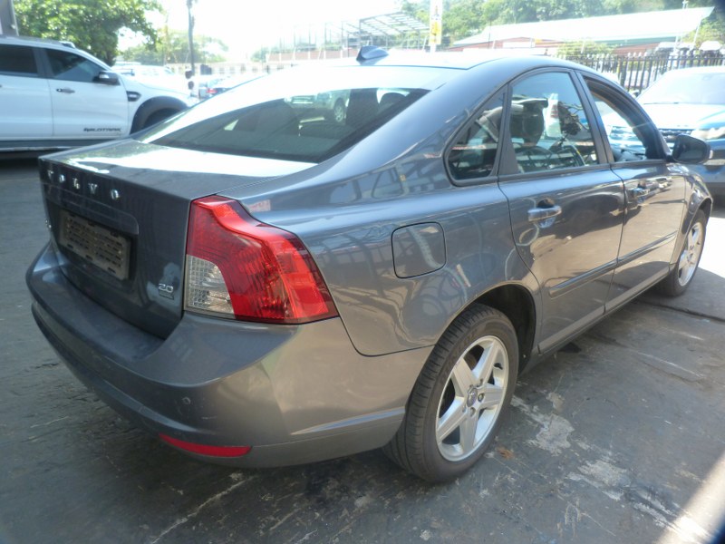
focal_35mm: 25
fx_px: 524
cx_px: 362
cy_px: 272
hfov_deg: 69.4
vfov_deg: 54.9
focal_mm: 4.5
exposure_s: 1/100
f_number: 2.8
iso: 125
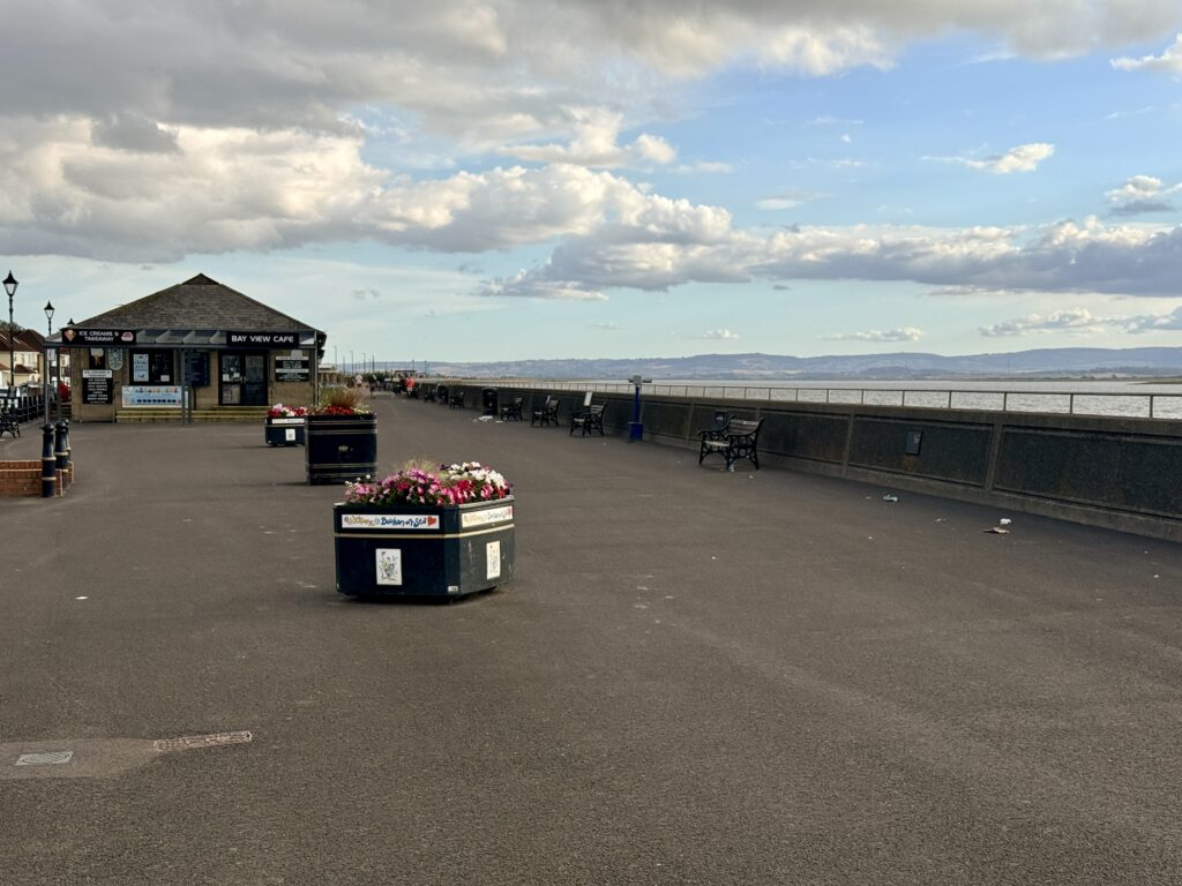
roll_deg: +0.5
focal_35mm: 48
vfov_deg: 30.3
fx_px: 1639
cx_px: 591
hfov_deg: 39.7
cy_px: 443
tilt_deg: -1.7
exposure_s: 1/3226
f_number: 1.78
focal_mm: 6.76
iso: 64
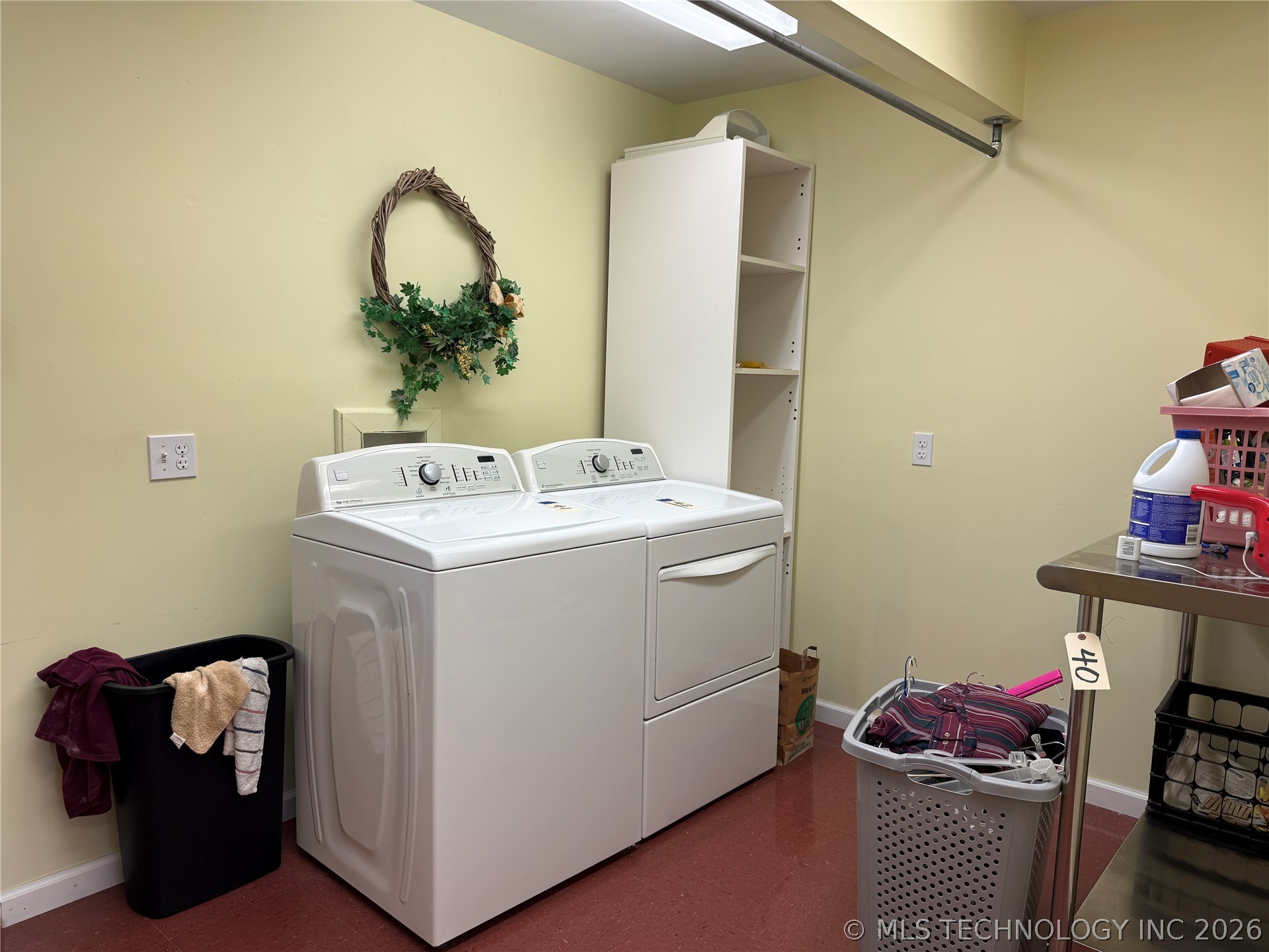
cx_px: 634
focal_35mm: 24
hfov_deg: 71.6
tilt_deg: -5.8
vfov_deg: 56.8
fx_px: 880
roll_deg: -1.0
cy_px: 476
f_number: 1.78
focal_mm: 6.76
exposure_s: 1/120
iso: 64
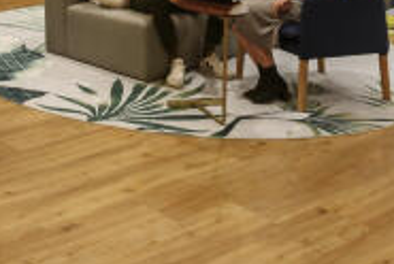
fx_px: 745
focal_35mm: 68
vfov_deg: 17.8
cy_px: -143
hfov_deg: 27.2
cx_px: -36
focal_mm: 14
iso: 400
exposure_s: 1/5
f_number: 14
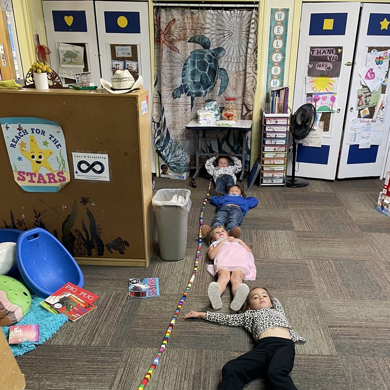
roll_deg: -1.0
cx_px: 211
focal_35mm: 34
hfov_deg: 48.4
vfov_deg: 47.6
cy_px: 263
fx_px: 433
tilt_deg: -25.3
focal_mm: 4.2
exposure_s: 1/60
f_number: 1.6
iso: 160
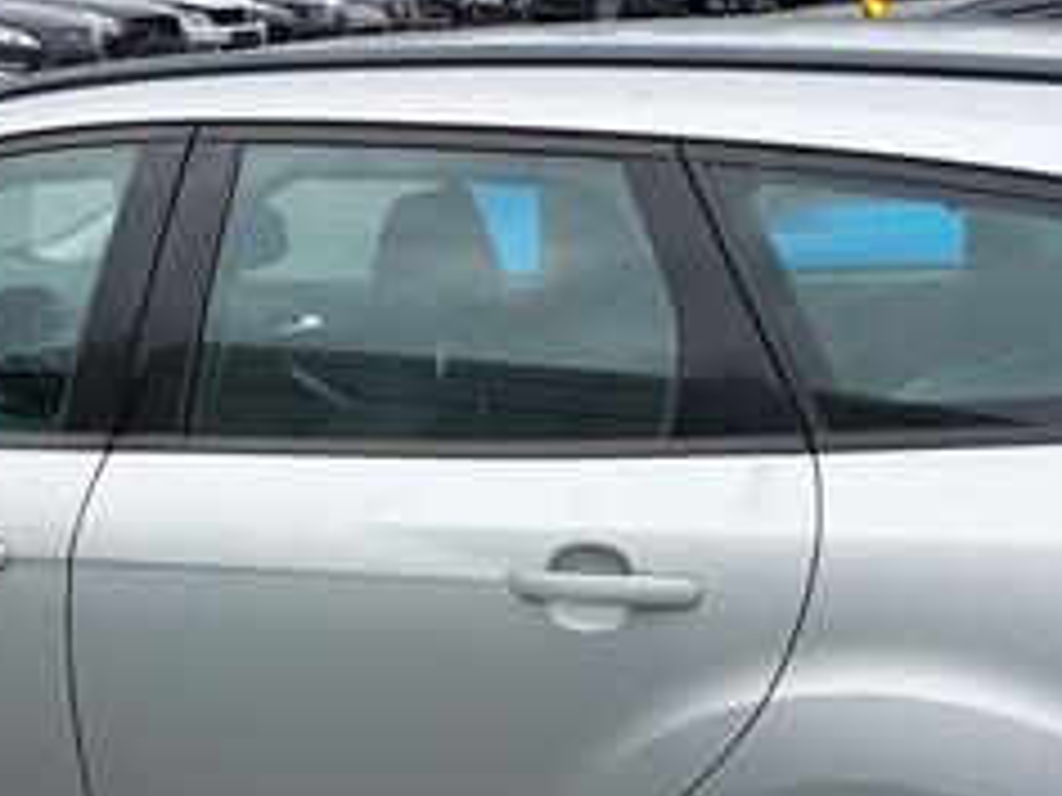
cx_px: 508
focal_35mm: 65
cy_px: 630
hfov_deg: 29.8
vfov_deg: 22.3
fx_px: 1994
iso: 25
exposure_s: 1/698
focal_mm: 5.23
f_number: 1.8
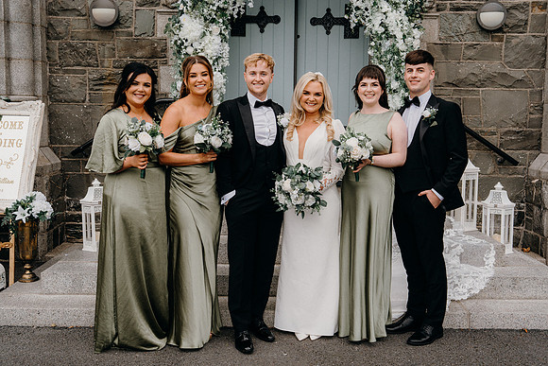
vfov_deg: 33.4
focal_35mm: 40
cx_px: 274
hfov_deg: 48.4
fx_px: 609
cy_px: 183
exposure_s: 1/200
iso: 400
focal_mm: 40
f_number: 7.1
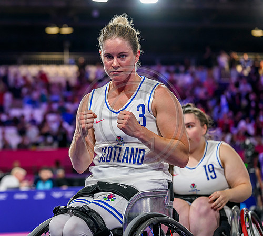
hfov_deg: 18.4
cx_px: 85
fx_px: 809
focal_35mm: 99
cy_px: 118
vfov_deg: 16.7
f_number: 3.2
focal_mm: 82
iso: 2500
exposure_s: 1/1600
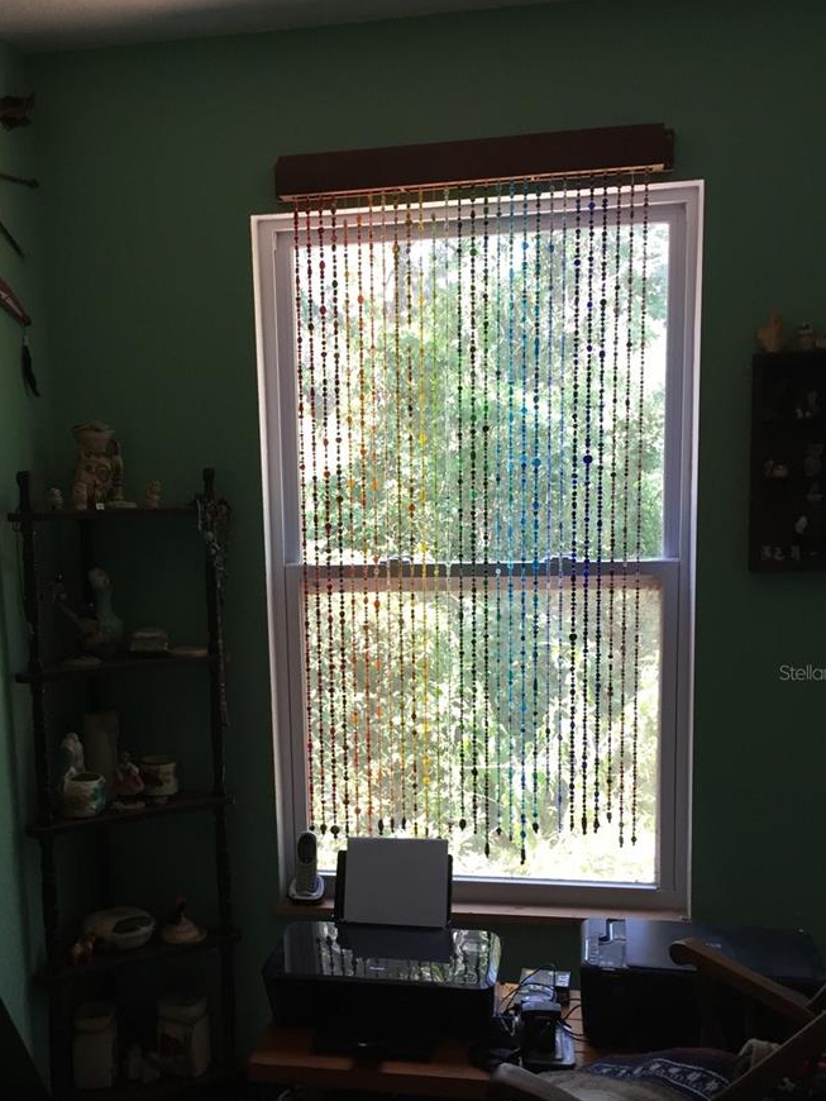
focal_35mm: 40
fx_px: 1272
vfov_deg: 46.5
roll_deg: +1.5
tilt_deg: -9.4
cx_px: 300
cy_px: 672
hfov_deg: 35.7
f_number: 2.2
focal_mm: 4.15
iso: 32
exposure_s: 1/30
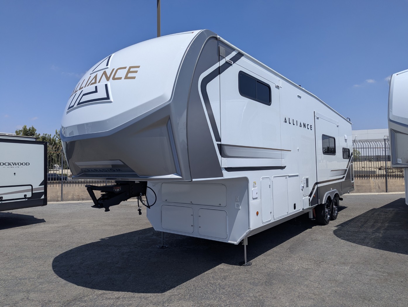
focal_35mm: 24
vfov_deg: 56.9
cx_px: 204
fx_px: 283
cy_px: 154
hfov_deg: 71.5
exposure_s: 1/4184
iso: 48
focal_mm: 6.81
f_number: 1.85
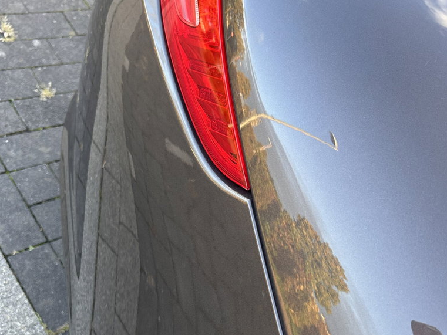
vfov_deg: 39.7
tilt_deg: -49.9
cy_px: 249
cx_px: 223
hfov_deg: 52.6
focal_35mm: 35
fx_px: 452
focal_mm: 5.7
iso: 125
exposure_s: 1/121
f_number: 1.5
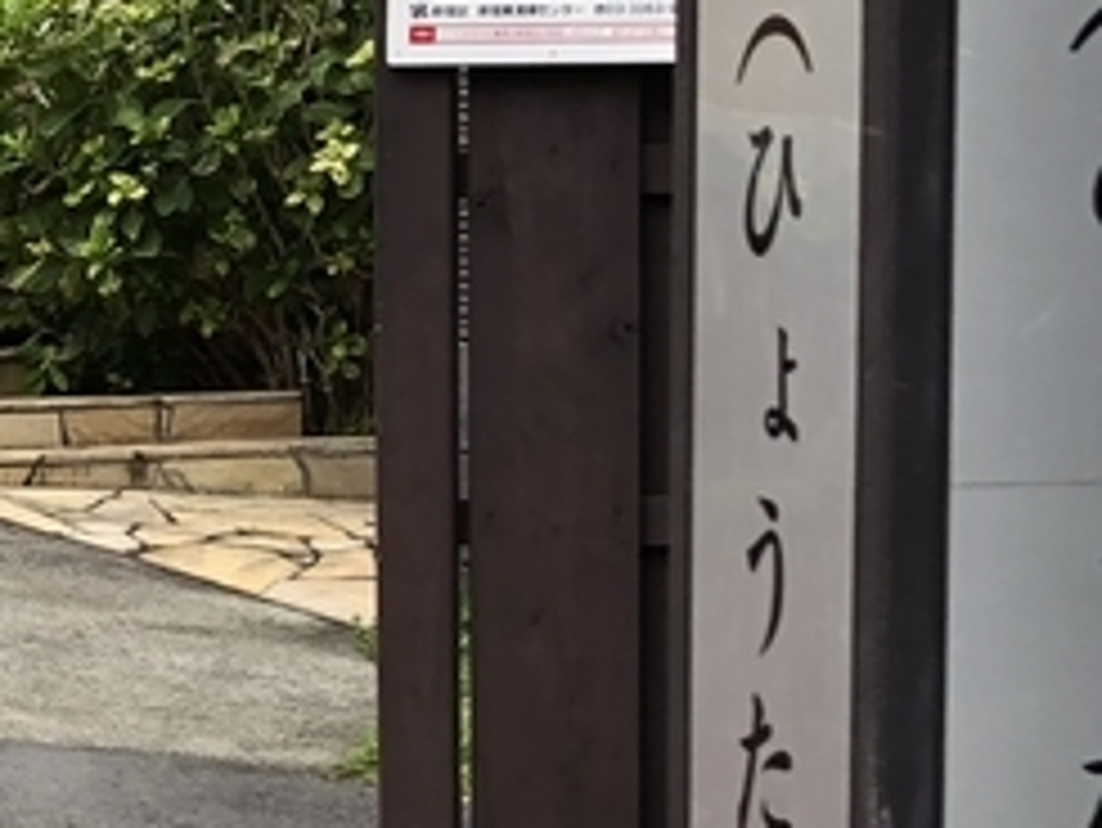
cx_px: -661
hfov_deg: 15.3
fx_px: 3727
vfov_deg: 12.6
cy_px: 711
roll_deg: +1.3
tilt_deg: -4.3
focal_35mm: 117
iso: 20
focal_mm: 3.99
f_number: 1.8
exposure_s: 1/271
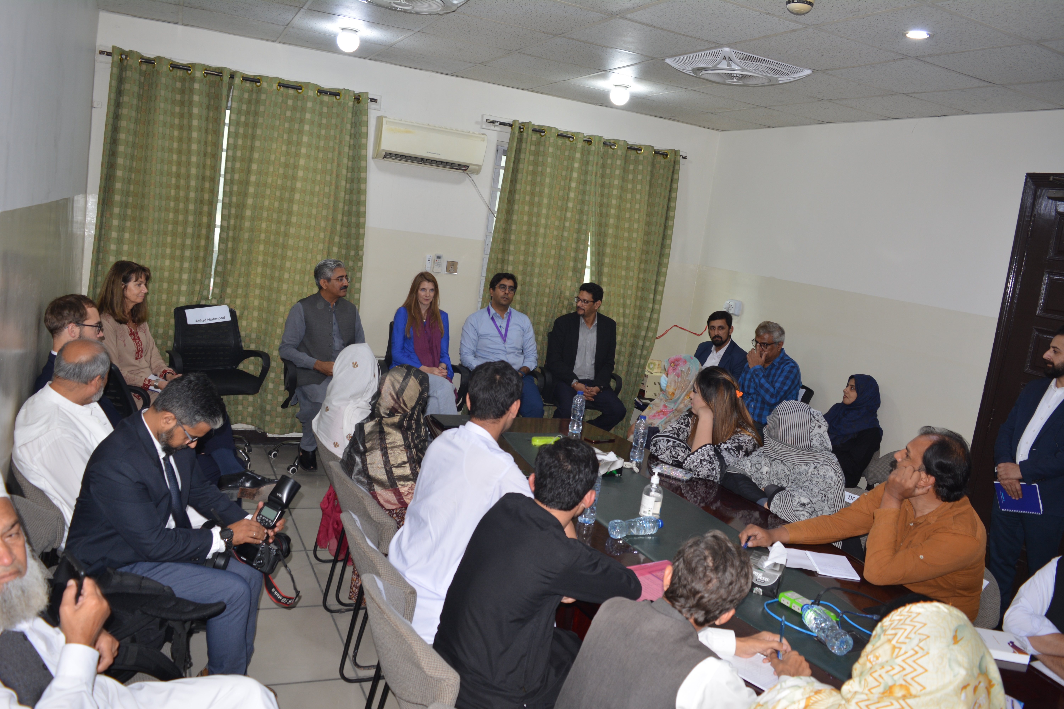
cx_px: 532
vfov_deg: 47.9
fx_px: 798
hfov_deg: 67.4
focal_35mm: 27
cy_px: 354
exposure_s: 1/30
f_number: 5.6
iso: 200
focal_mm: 18
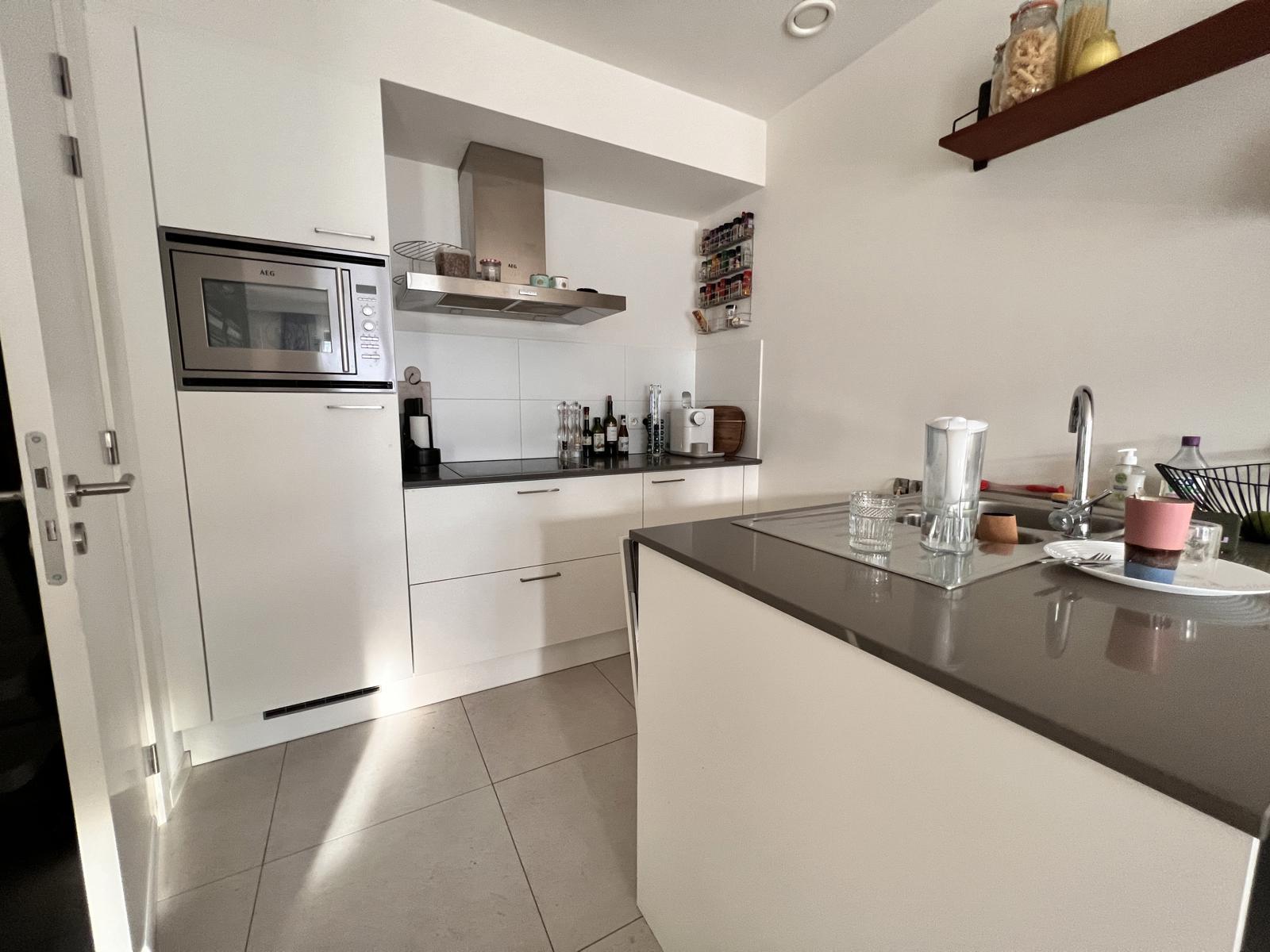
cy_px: 476
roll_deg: -1.3
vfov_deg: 89.9
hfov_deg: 106.2
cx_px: 635
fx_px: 477
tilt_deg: -8.5
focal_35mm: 13
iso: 250
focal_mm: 1.57
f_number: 1.8
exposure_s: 1/60
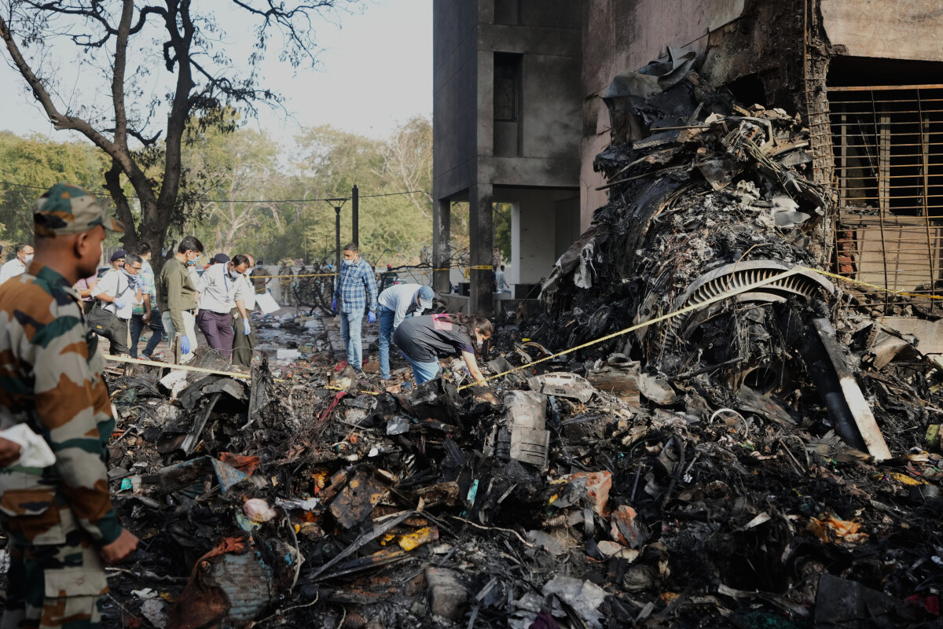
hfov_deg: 54.4
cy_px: 314
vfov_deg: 37.9
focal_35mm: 35
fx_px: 917
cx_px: 472
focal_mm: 35
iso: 800
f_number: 2.8
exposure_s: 1/2000
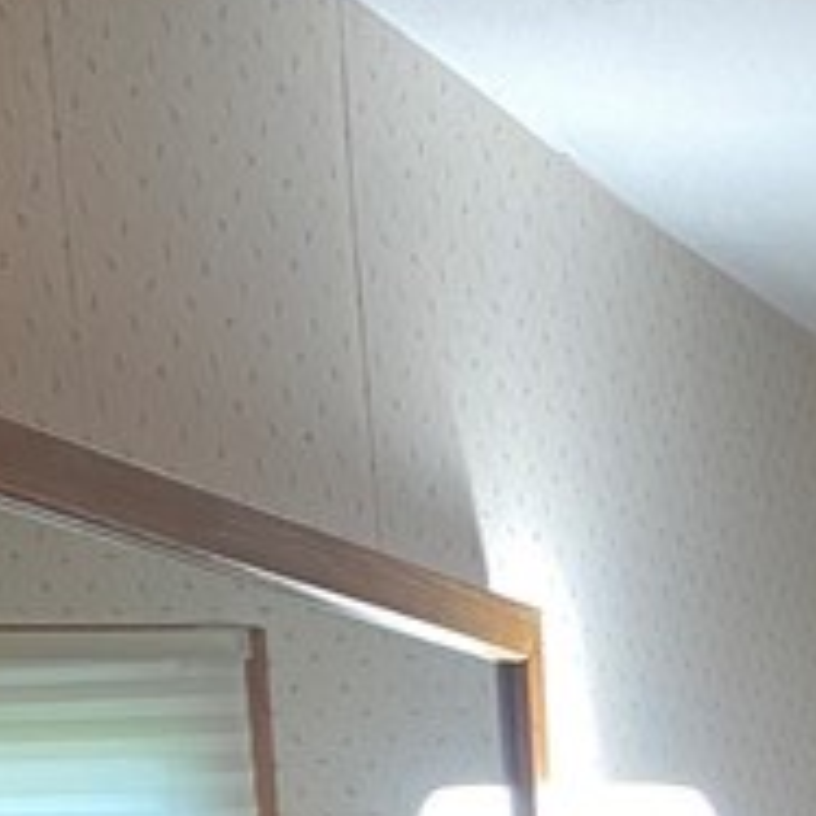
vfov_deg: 11.5
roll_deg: +0.8
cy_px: 1959
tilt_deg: -13.5
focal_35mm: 126
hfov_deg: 12.7
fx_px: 3360
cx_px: 1418
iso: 160
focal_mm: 4.25
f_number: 1.8
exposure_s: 1/60
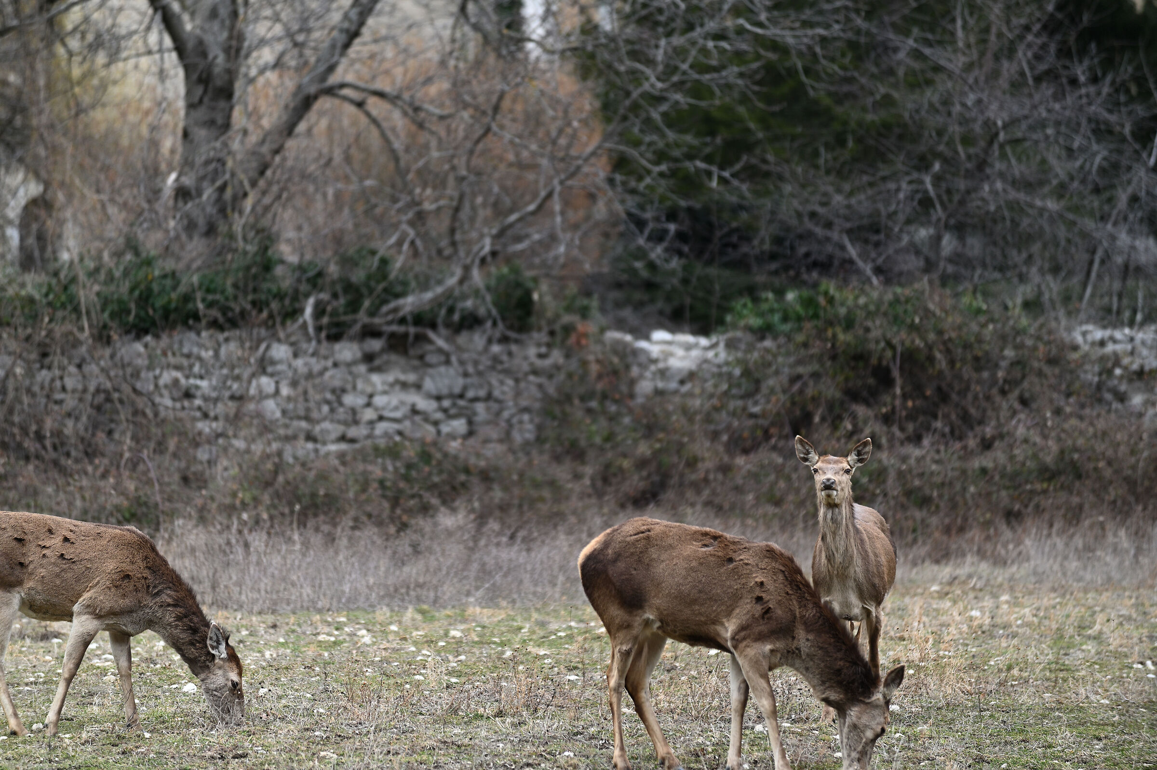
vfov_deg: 6.9
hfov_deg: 10.3
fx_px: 6424
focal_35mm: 200
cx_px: 578
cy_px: 385
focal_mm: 200
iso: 280
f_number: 2.8
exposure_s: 1/640
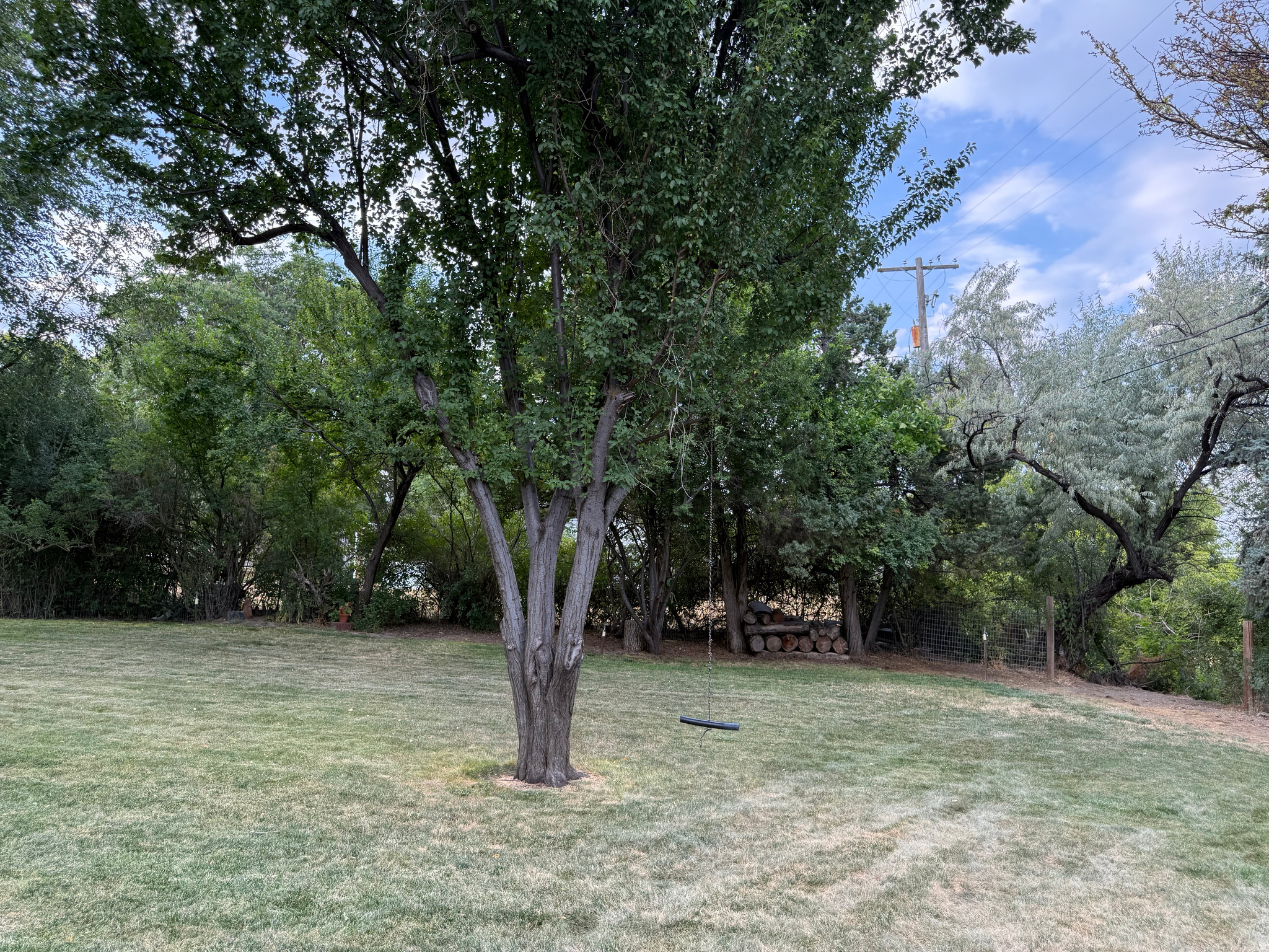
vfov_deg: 56.8
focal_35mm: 24
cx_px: 634
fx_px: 880
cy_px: 476
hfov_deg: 71.6
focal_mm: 6.76
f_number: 1.78
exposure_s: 1/412
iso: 100
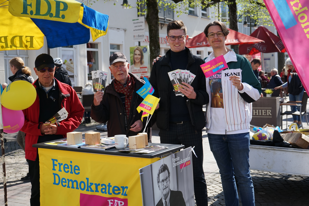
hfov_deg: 38.9
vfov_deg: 26.5
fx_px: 438
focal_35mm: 51
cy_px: 103
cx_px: 154
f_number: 7.1
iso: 200
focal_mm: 51
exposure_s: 1/250
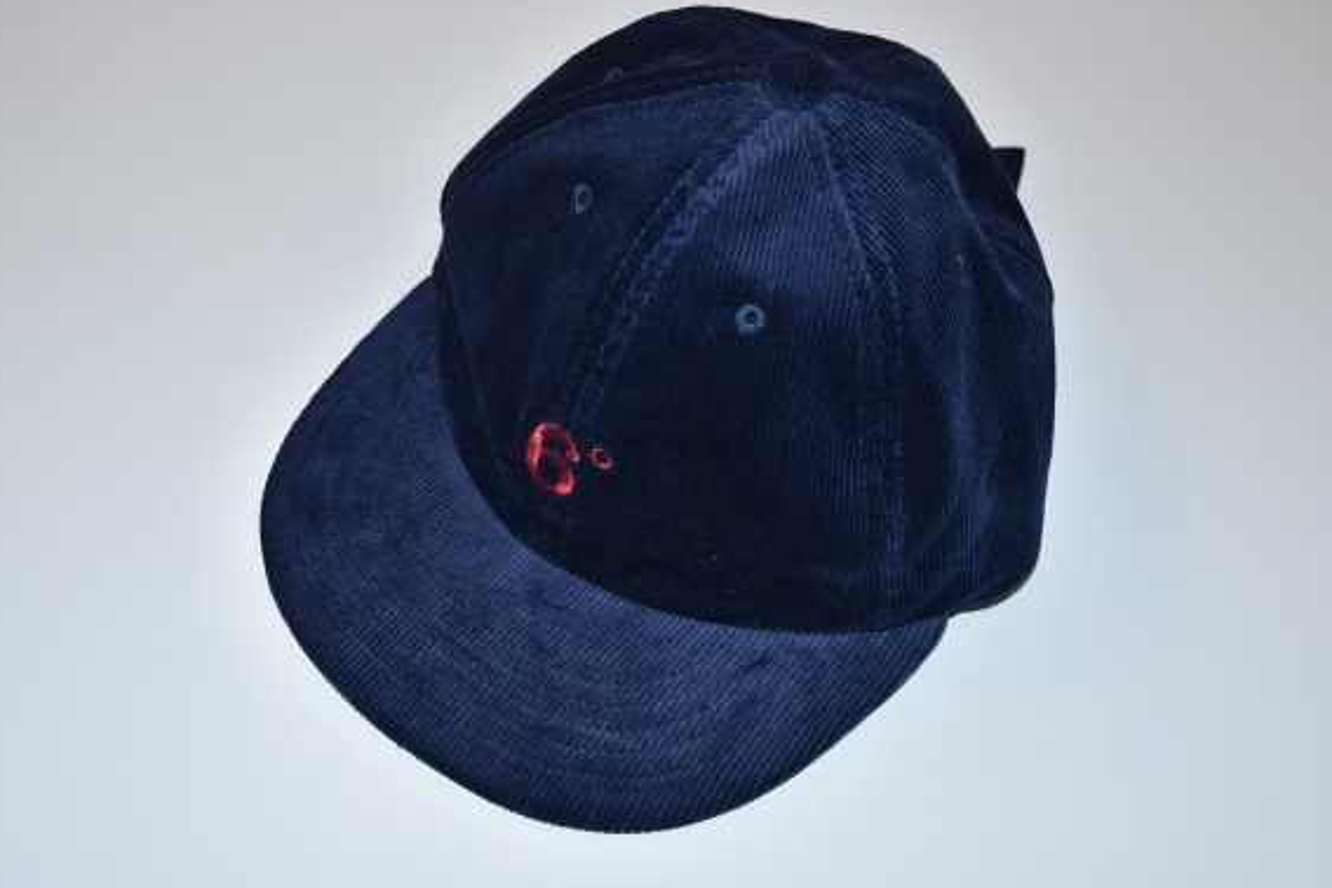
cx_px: 641
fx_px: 1628
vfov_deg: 30.5
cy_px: 433
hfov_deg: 44.5
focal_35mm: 44
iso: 200
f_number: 4
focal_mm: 26
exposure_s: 1/60
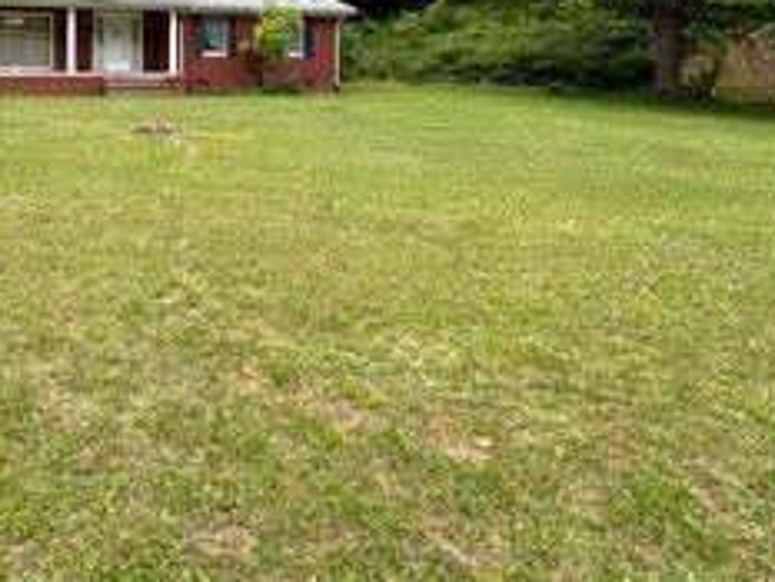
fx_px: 672
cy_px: 45
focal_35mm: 30
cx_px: 163
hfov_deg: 56.0
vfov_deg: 42.5
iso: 50
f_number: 2.2
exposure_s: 1/99
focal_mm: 2.22
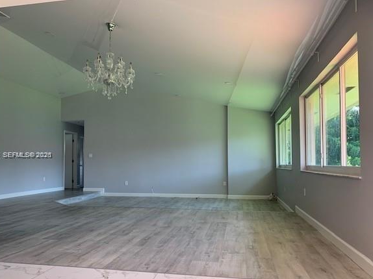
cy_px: 155
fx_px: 312
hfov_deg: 61.6
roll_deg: +0.9
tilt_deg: +2.2
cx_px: 170
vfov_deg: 48.1
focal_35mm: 29
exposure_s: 1/120
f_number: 1.8
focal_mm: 4.25
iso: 80
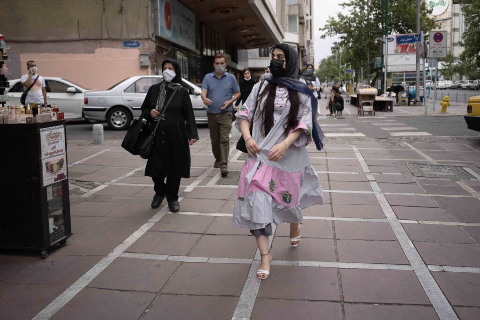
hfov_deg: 54.4
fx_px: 467
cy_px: 160
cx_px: 240
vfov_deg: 37.9
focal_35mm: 35
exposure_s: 1/8000
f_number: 2.8
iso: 3200
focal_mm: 35
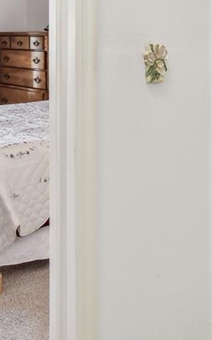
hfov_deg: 23.8
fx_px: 499
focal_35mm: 54
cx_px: 69
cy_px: 13
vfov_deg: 34.6
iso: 100
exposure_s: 1/20
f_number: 7.1
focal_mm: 10
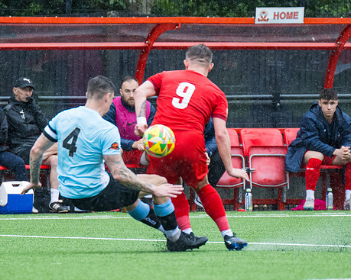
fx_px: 8091
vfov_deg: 2.0
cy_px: 178
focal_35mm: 779
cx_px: 176
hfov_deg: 2.5
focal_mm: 280
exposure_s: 1/1250
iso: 800
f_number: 4
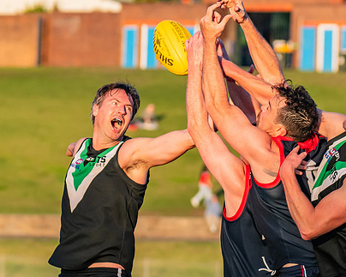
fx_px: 4392
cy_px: 106
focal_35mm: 429
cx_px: 233
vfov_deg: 3.6
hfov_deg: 4.5
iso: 800
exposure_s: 1/1600
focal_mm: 170
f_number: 6.3
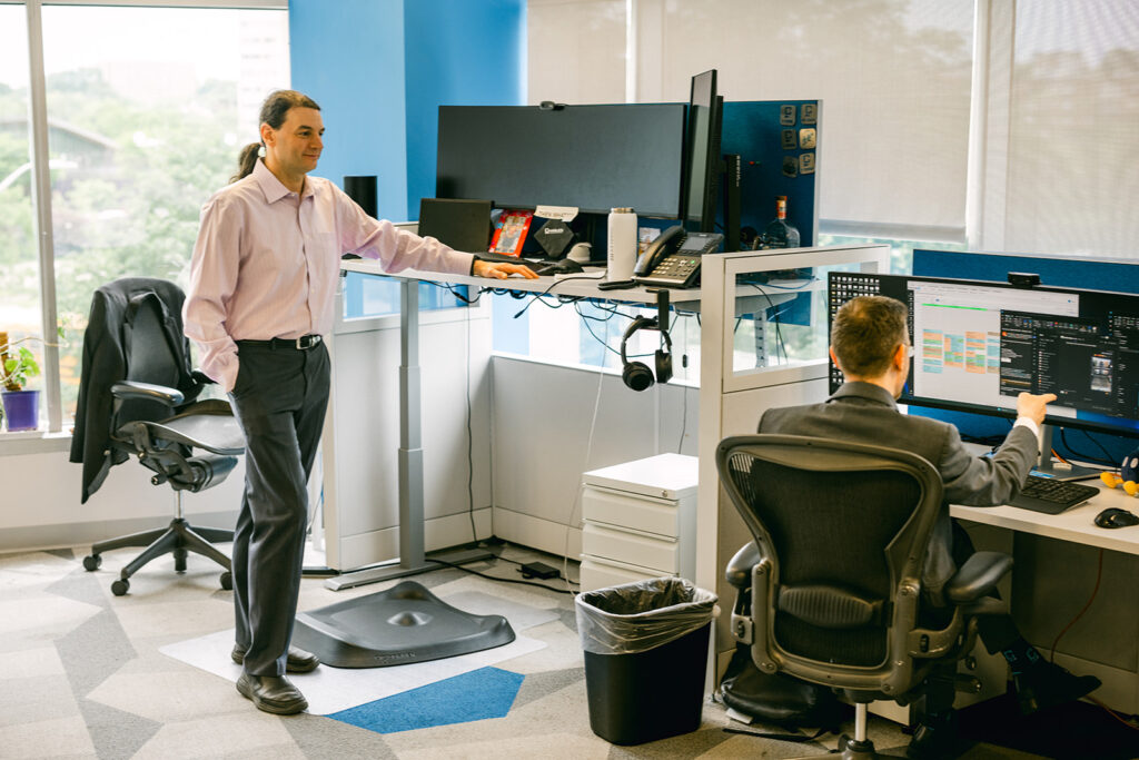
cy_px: 380
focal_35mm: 50
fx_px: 1582
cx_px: 570
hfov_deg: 39.6
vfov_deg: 27.0
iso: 250
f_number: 2.8
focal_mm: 50
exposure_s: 1/80
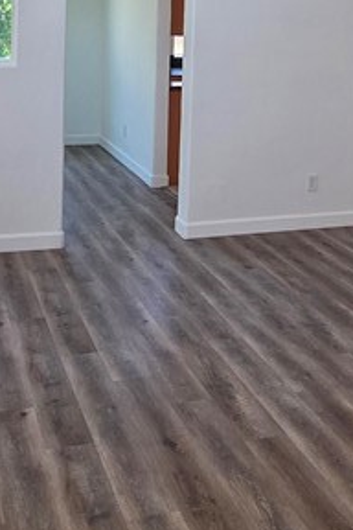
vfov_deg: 37.6
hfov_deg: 28.0
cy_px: 26
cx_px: 200
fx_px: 706
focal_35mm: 48
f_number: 2.2
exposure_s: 1/120
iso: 80
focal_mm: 2.2
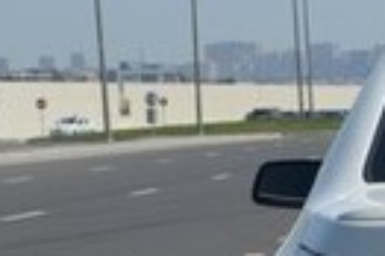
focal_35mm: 303
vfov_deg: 4.5
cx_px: 773
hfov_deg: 6.6
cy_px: 260
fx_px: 3236
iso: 100
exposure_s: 1/320
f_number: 9
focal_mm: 40
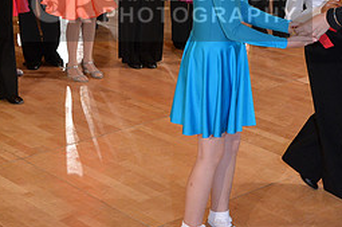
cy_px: 6
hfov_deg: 20.4
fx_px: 948
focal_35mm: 100
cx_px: 166
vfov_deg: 13.5
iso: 1600
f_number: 5.6
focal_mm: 44
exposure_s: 1/250
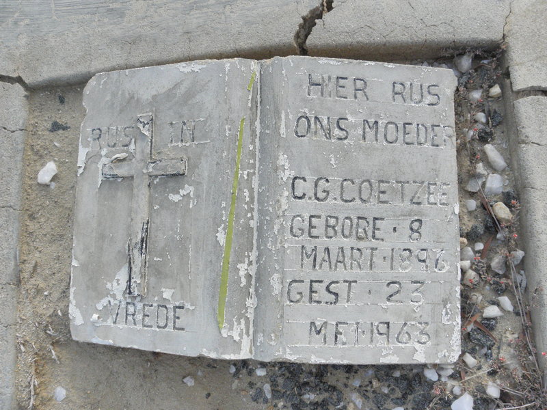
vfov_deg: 53.1
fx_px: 411
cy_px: 205
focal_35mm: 26
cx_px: 274
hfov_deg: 67.3
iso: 200
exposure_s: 1/500
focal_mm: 4.6
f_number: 5.6
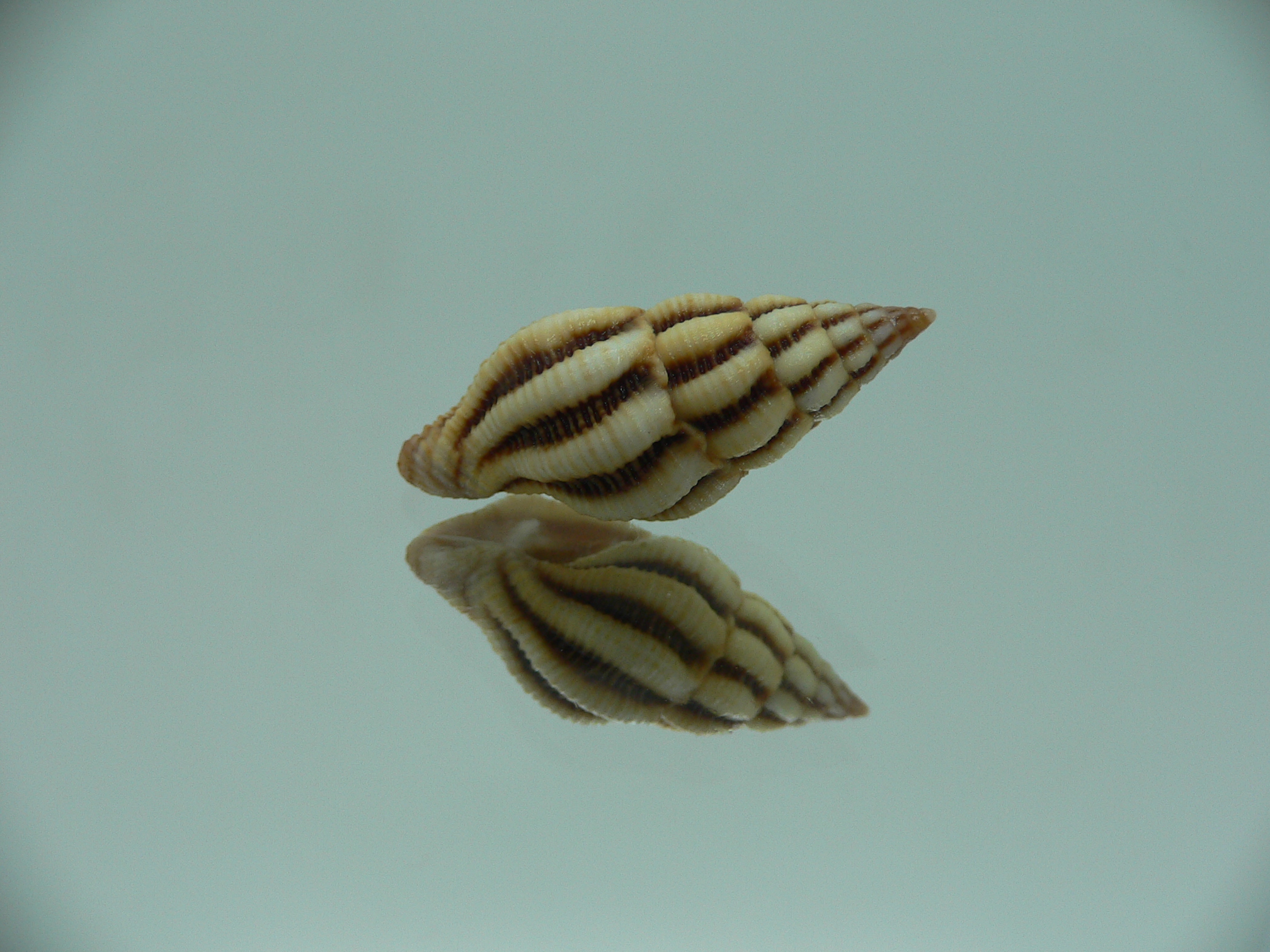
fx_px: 1284
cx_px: 635
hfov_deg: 52.6
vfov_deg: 40.7
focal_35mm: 35
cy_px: 476
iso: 80
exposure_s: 1/60
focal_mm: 4.6
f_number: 2.8
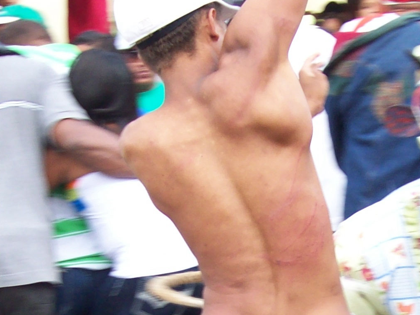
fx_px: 1225
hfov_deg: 19.2
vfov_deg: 14.3
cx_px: 352
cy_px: 344
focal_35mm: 101
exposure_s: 1/142
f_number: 2.7
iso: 80
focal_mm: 6
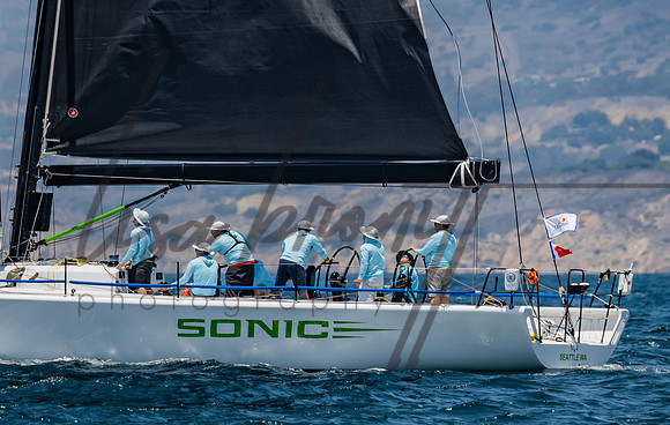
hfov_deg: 2.6
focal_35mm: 810
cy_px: 96
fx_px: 14846
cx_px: 335
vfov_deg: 1.6
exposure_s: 1/1600
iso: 320
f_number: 5.6
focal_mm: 400
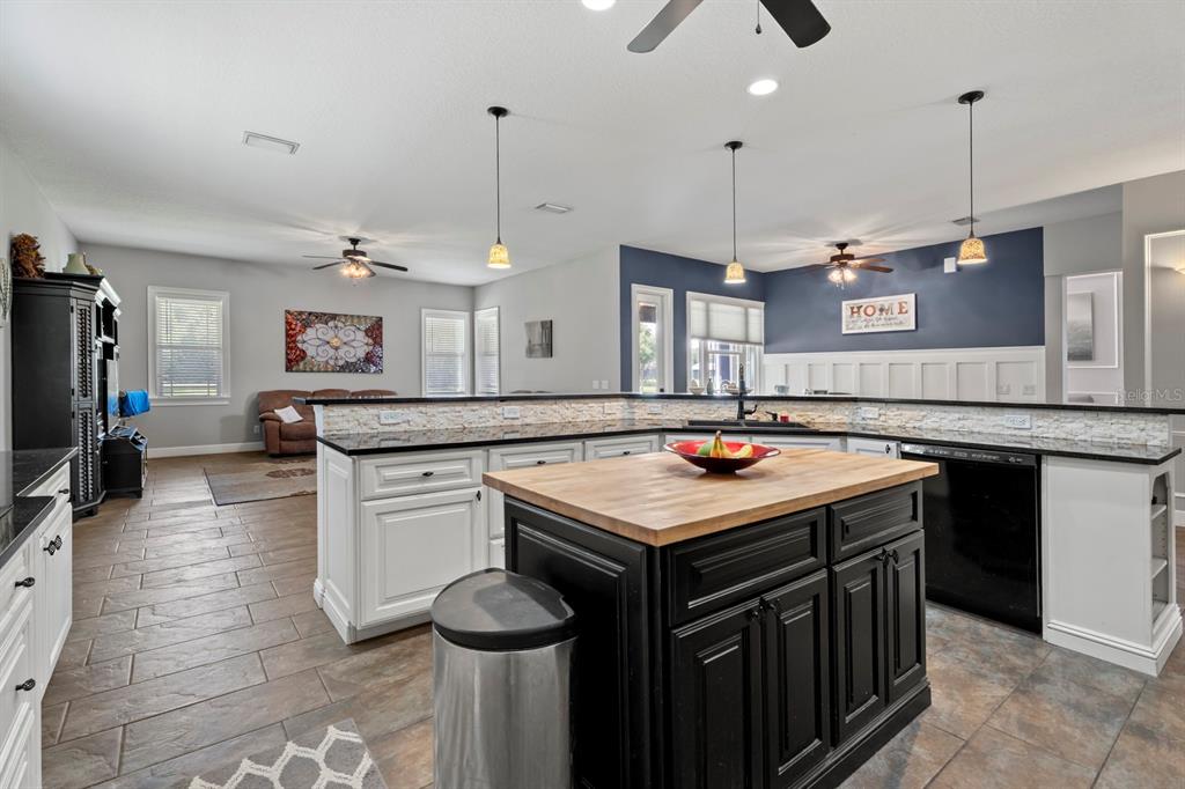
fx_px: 526
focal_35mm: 16
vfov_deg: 73.7
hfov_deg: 96.8
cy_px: 394
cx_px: 592
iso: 1000
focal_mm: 16
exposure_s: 1/2.5
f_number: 9
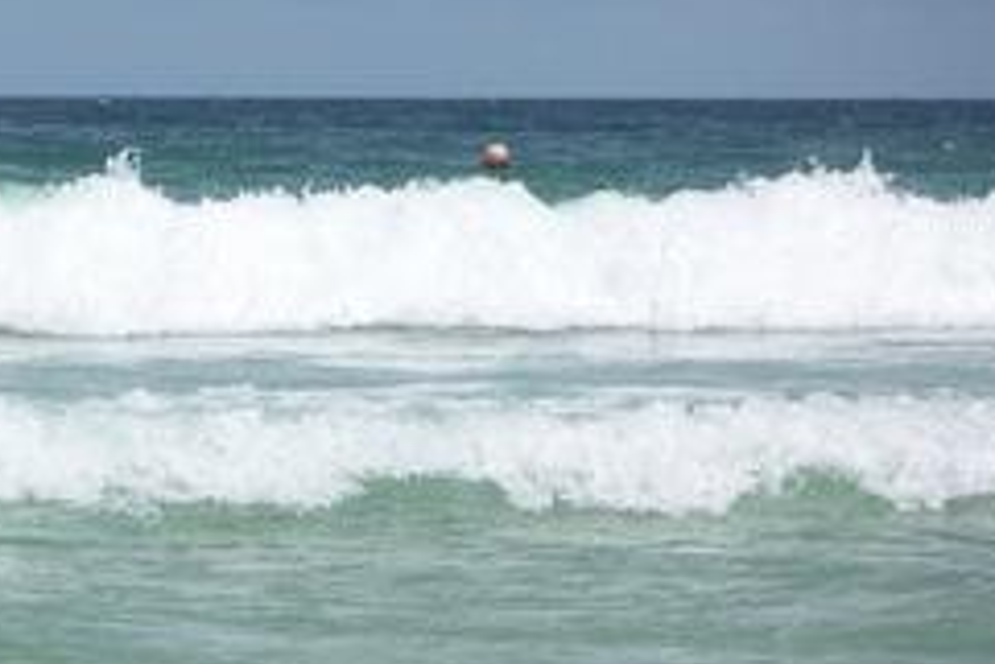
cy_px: 289
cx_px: -56
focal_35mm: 256
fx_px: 7080
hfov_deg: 8.0
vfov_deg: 5.4
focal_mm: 14.1
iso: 50
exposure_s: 1/320
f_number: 8
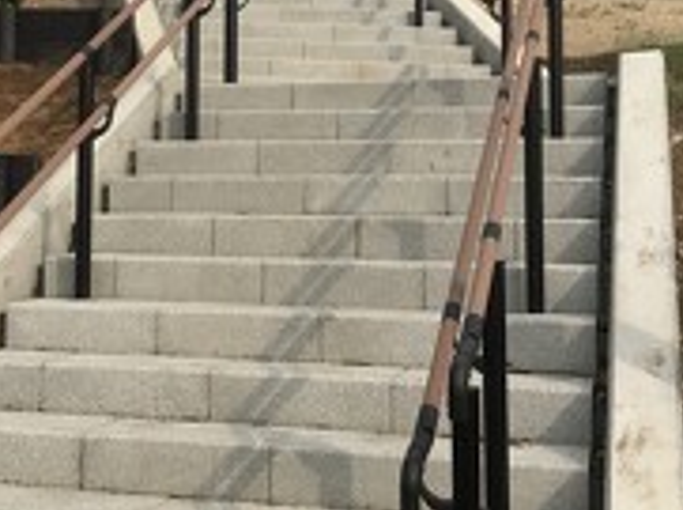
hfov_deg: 31.1
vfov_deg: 23.3
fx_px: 1221
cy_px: 113
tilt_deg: +4.1
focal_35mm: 62
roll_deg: -0.3
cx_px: 249
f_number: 1.8
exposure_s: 1/1916
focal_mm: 3.99
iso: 20
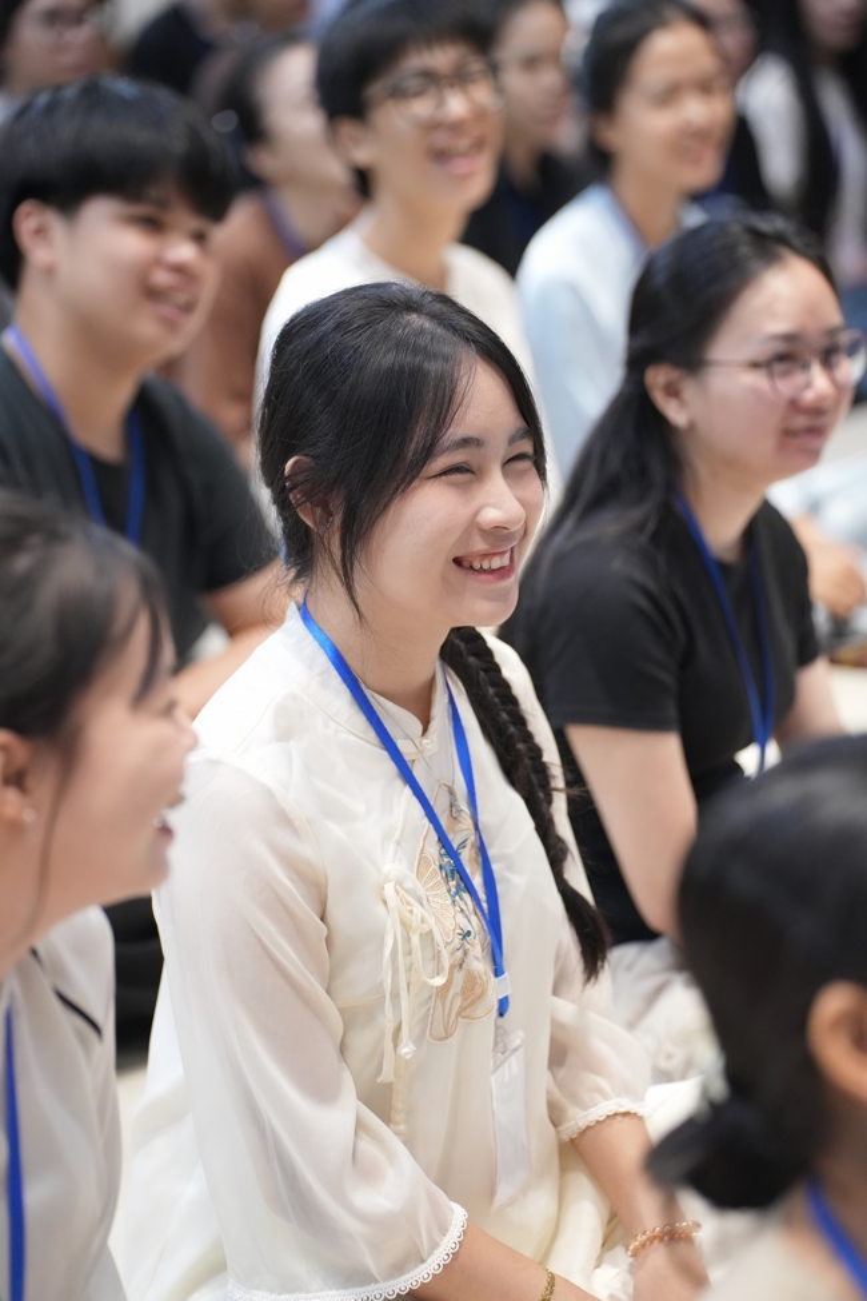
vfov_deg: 20.6
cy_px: 650
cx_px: 434
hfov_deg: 13.8
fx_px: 3576
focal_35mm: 99
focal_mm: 99
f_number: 2.8
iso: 4000
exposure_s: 1/250
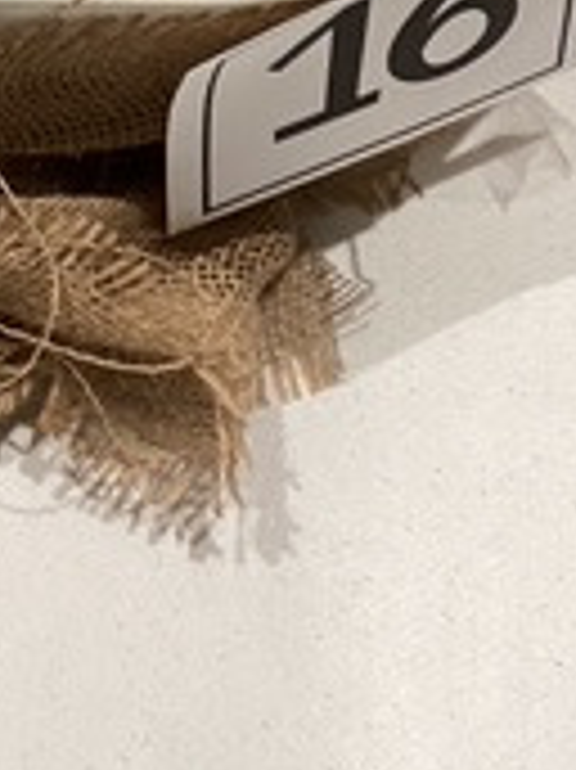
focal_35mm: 116
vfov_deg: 15.7
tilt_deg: -50.6
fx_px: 2577
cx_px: -27
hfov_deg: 12.6
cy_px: -360
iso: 100
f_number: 2.4
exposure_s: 1/60
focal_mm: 3.3
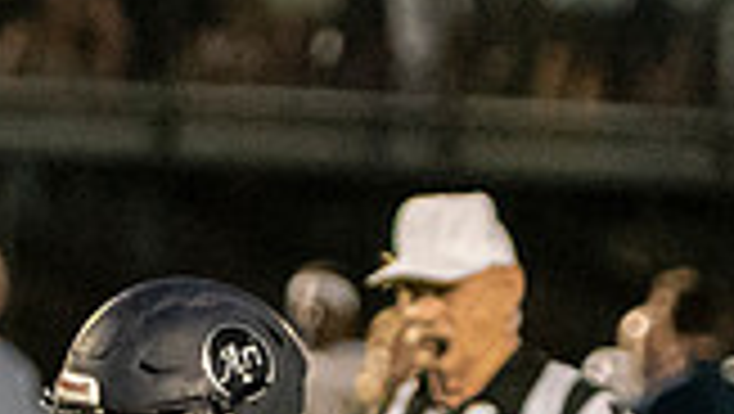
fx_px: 24134
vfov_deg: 1.0
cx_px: 279
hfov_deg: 1.7
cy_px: 1249
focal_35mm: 1239
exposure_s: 1/1600
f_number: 2.8
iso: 10000
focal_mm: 135
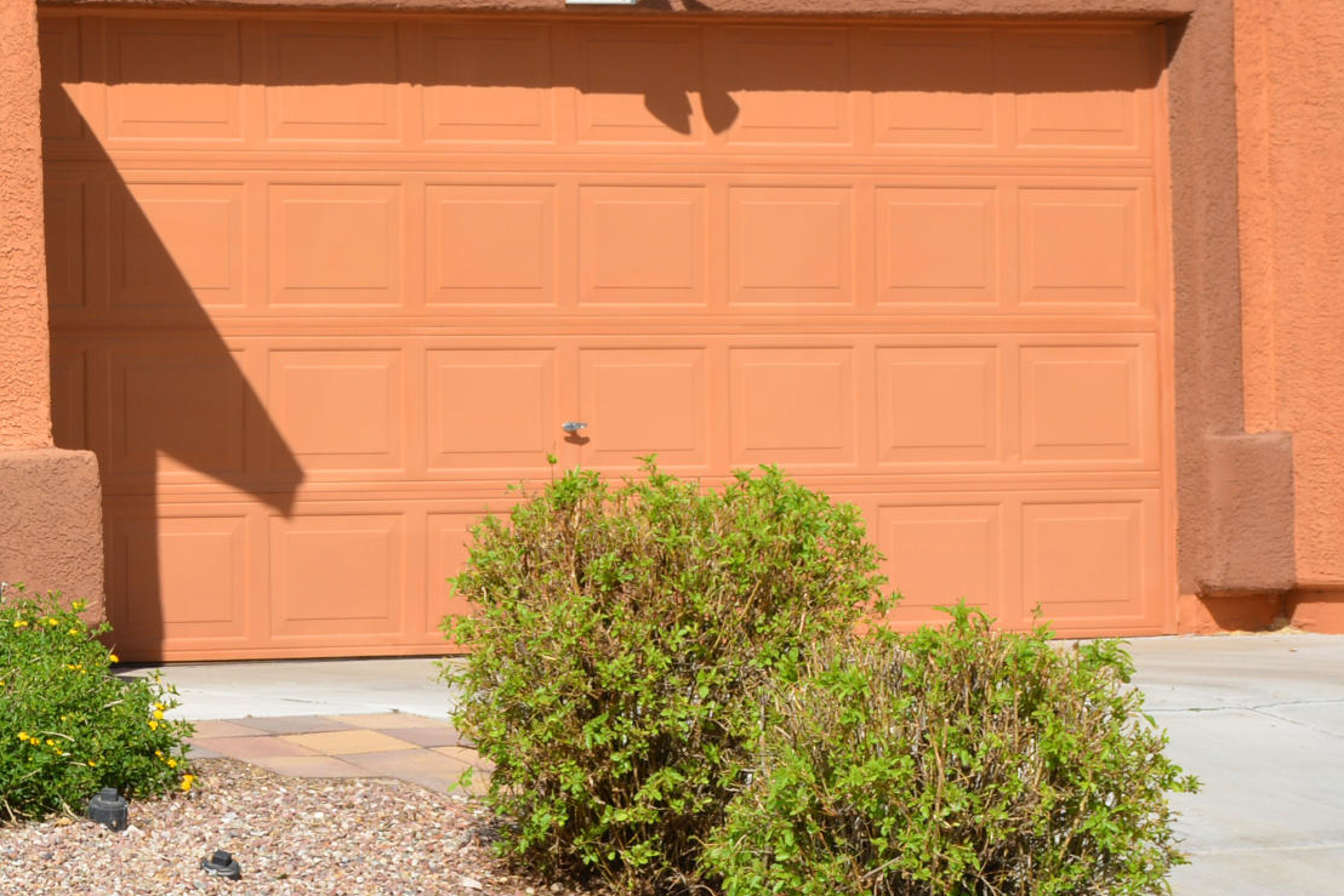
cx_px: -404
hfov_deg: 9.9
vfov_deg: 6.8
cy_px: 69
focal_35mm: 203
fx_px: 7579
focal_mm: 50
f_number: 8
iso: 100
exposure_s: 1/250
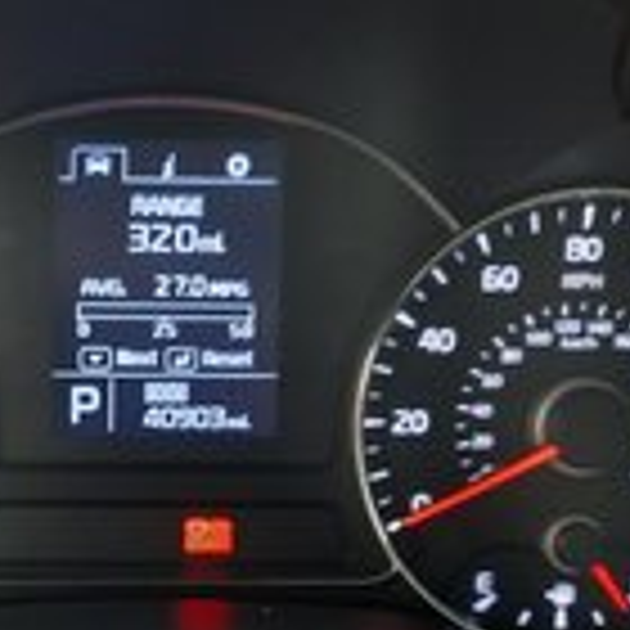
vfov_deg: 26.9
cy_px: 490
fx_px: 1297
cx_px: 72
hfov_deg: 26.5
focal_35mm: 63
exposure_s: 1/30
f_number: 2
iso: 250
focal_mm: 4.6
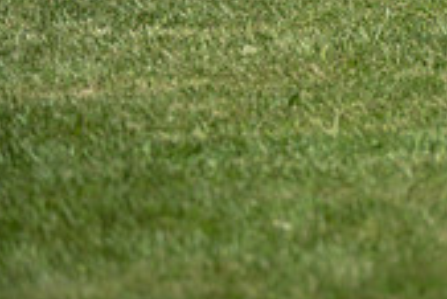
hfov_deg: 4.4
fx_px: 5741
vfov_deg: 3.0
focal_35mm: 462
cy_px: -136
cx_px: 749
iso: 100
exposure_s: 1/1600
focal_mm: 135
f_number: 3.2
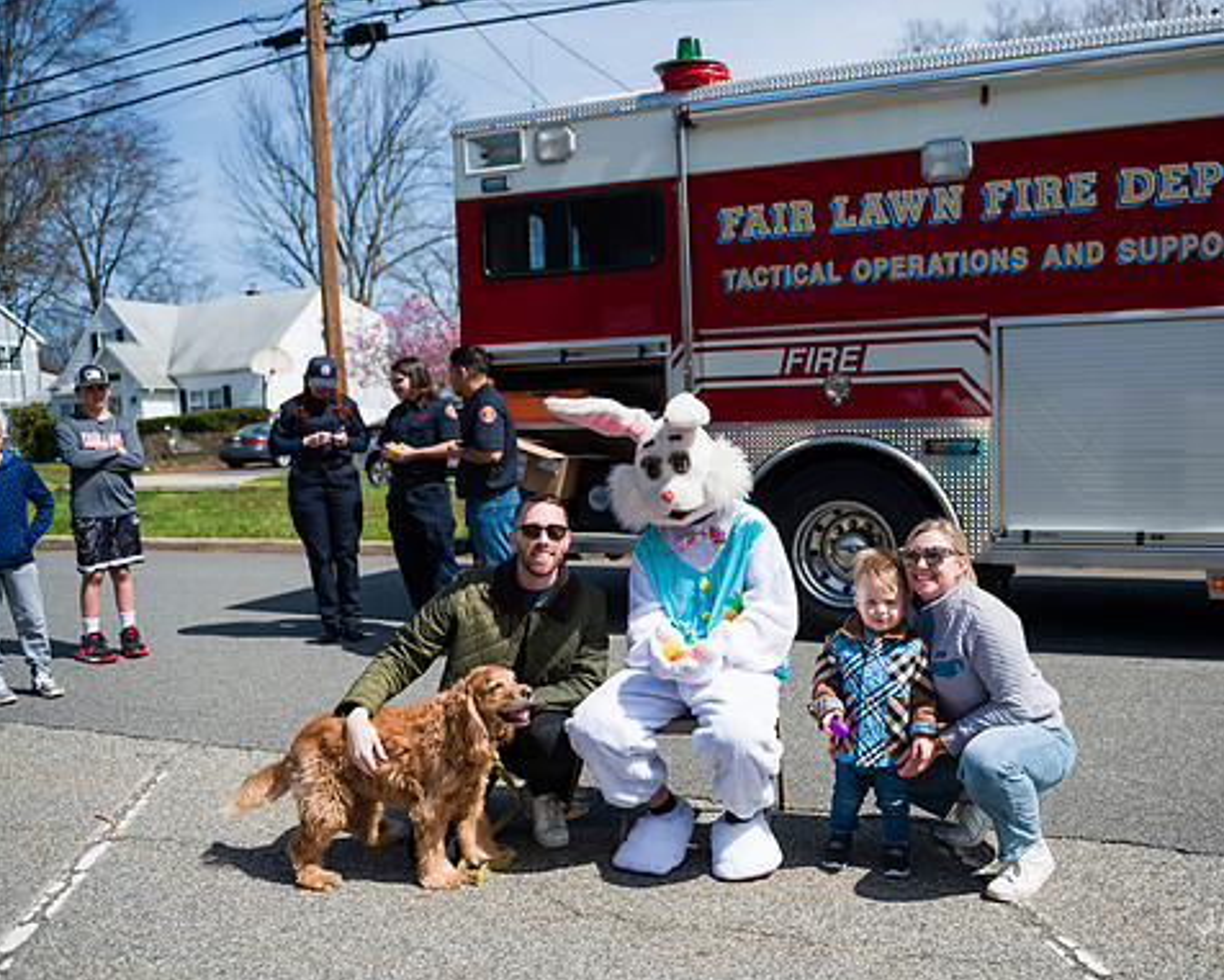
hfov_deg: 55.5
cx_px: 697
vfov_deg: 45.8
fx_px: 1159
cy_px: 494
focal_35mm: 32
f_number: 4
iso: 200
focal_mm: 28
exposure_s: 1/5000
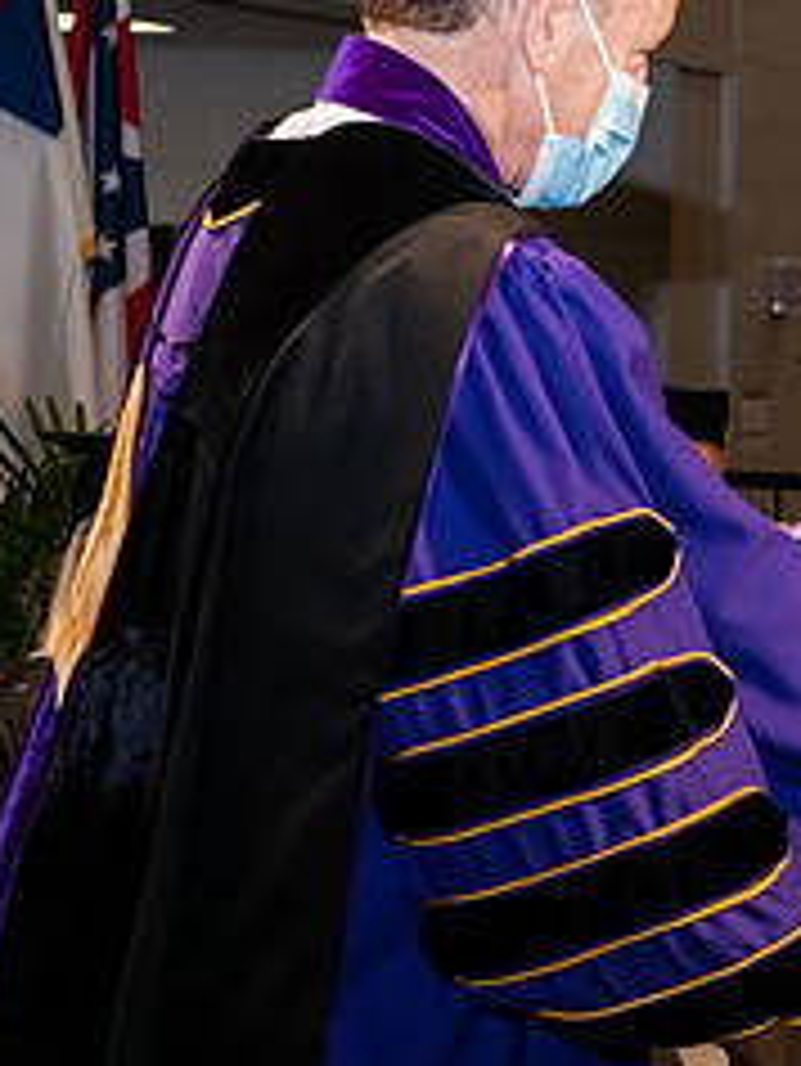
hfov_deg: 10.3
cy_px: 475
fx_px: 4346
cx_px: 1040
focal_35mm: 141
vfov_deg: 14.0
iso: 1600
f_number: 6.3
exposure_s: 1/200
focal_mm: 60
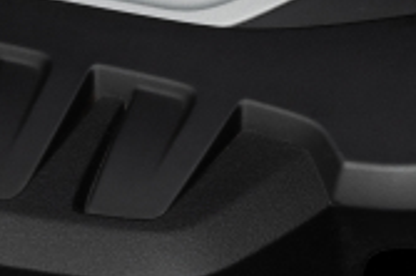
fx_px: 3879
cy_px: 226
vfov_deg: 4.1
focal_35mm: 336
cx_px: 839
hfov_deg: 6.0
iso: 400
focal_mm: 70
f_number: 22
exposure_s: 1/125
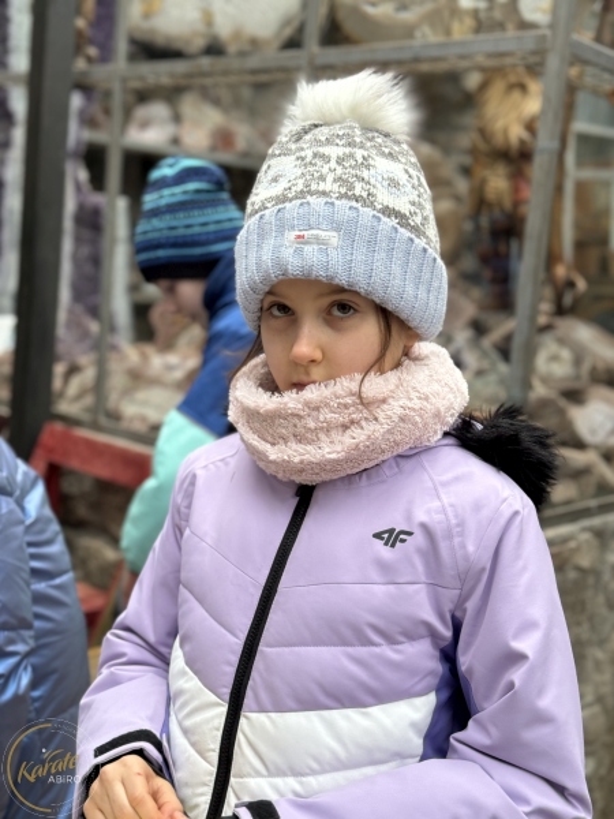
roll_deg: -5.9
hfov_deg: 30.3
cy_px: 410
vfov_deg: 39.7
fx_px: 1135
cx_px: 307
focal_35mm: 48
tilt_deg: -6.9
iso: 100
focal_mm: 6.86
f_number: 1.78
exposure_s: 1/80
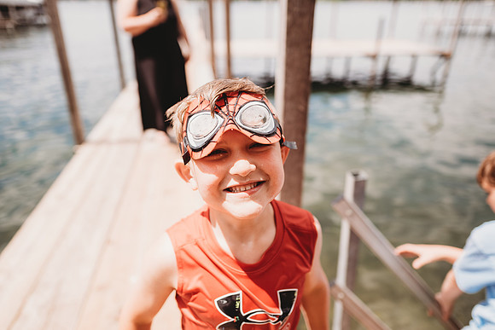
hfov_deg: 73.7
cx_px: 248
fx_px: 330
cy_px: 165
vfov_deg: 53.2
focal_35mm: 24
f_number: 2.2
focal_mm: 24
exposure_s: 1/4000
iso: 100
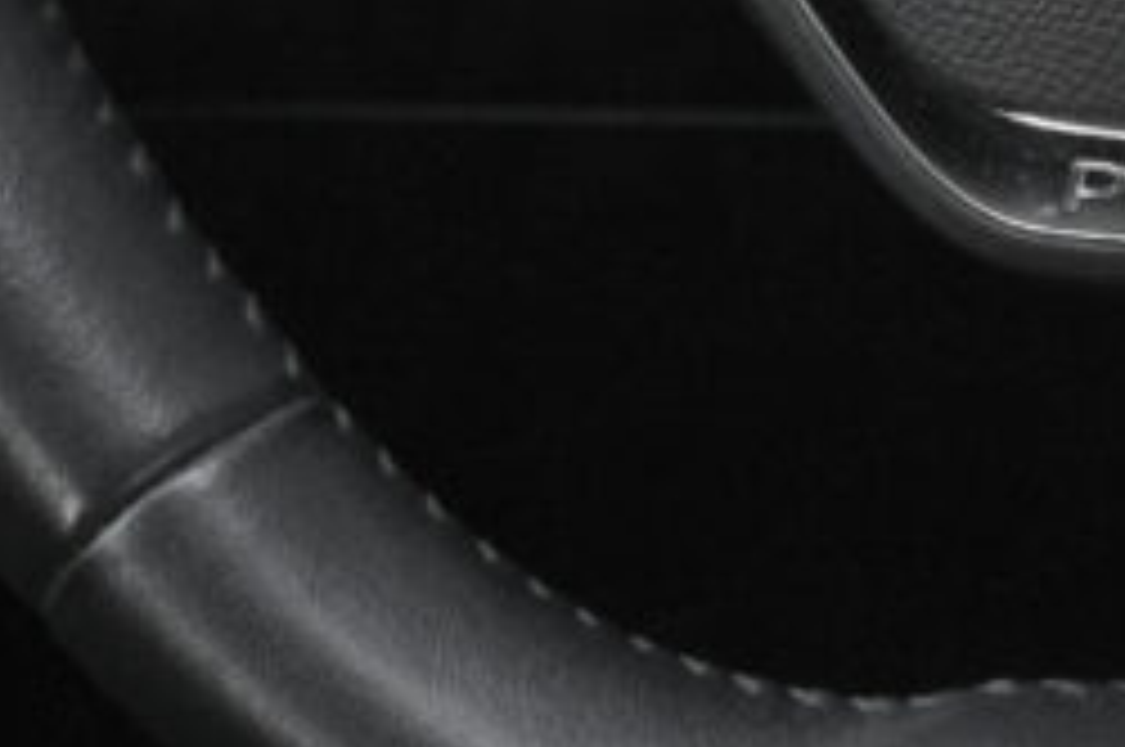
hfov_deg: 7.4
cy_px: -736
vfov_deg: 4.8
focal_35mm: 279
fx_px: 8707
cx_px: 932
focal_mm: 45
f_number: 9
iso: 2000
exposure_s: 1/80
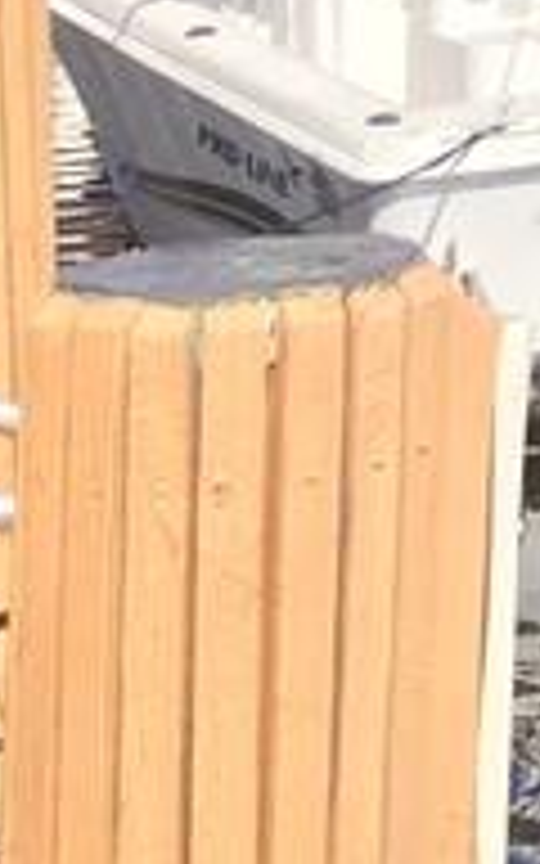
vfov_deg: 12.0
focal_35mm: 164
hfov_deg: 6.9
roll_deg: +0.8
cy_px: -531
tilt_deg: +0.4
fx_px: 3862
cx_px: 1804
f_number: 2.2
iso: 25
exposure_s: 1/810
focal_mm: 4.15
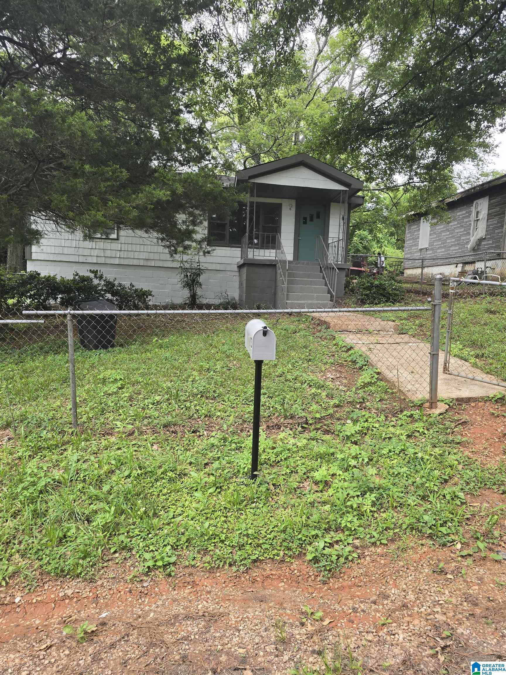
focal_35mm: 23
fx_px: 448
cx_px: 253
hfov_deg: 58.9
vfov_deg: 73.9
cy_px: 338
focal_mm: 6.3
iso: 64
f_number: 1.7
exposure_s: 1/180
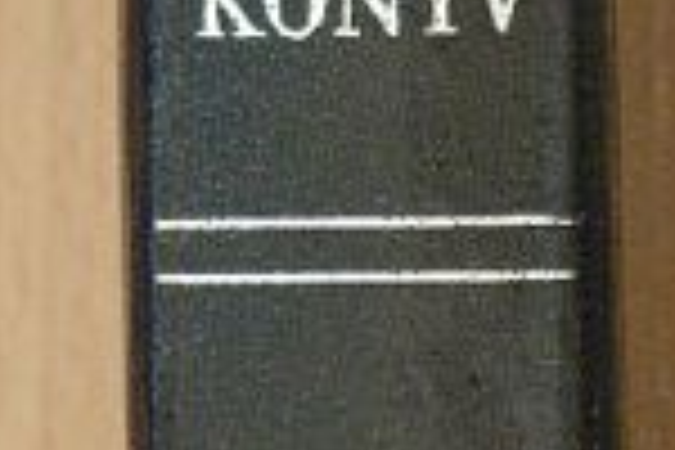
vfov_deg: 3.9
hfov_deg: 5.8
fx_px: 6656
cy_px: 511
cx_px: 392
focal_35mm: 355
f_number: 3.5
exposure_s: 1/15
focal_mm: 18.9
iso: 283
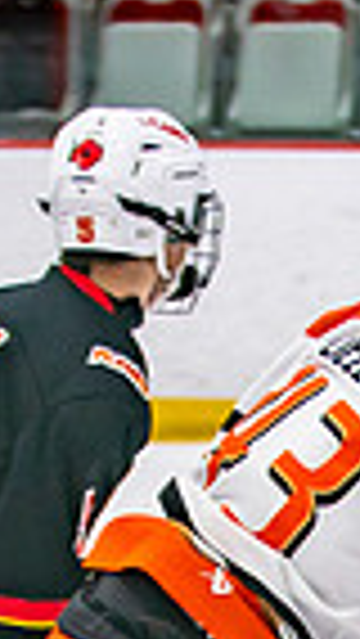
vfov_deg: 4.5
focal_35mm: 472
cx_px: 623
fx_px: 8000
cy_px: 1073
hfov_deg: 2.6
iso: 640
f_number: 2.8
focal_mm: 70
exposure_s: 1/640
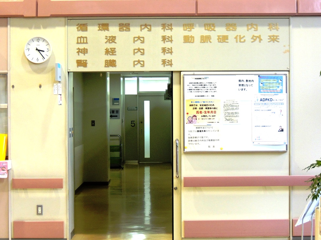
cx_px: 160
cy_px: 120
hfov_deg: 27.8
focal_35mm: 70
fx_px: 649
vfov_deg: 21.0
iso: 400
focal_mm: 12.4
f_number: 3.9
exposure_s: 1/50
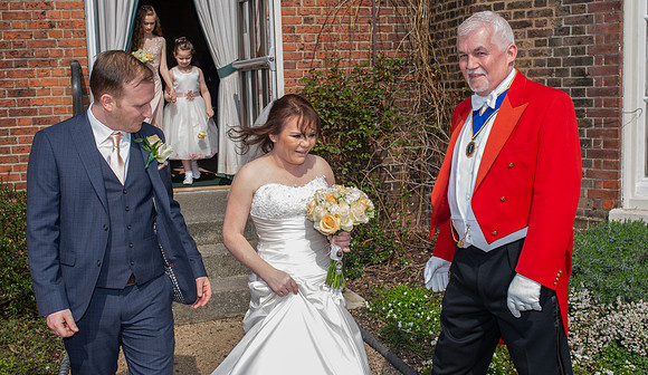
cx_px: 317
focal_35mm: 48
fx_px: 824
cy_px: 197
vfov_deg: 25.7
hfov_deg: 42.9
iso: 100
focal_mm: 35
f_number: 8
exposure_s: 1/250
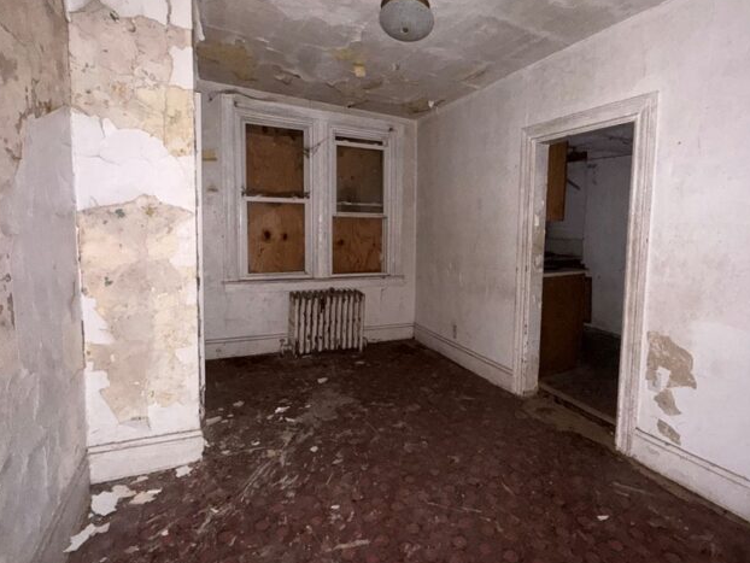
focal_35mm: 18
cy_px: 248
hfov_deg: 87.6
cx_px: 399
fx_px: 390
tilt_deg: -3.9
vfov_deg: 71.4
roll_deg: -1.0
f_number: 2.2
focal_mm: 2.22
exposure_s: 1/16
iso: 500
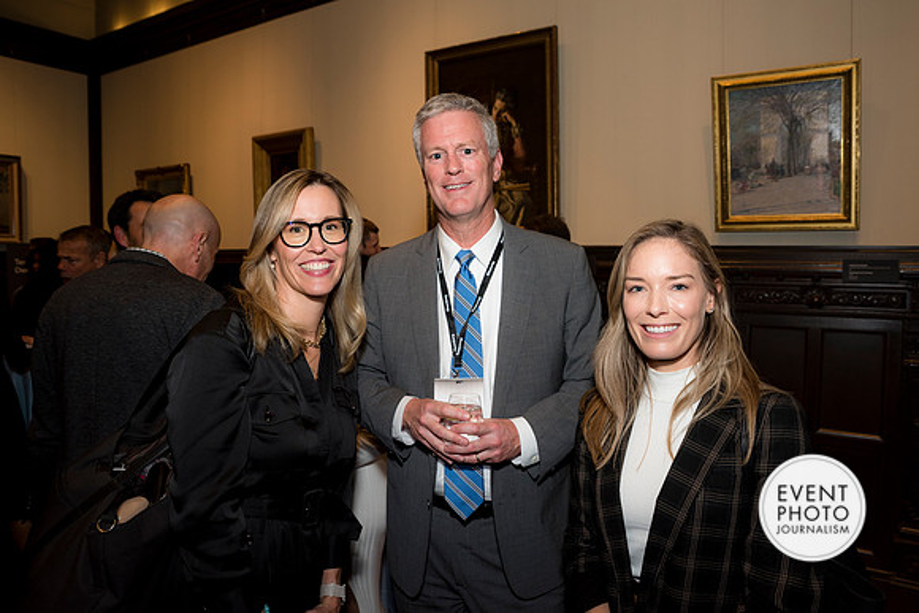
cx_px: 480
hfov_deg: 71.2
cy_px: 293
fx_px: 641
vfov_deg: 51.1
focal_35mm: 25
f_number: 5
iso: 800
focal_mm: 24
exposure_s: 1/125
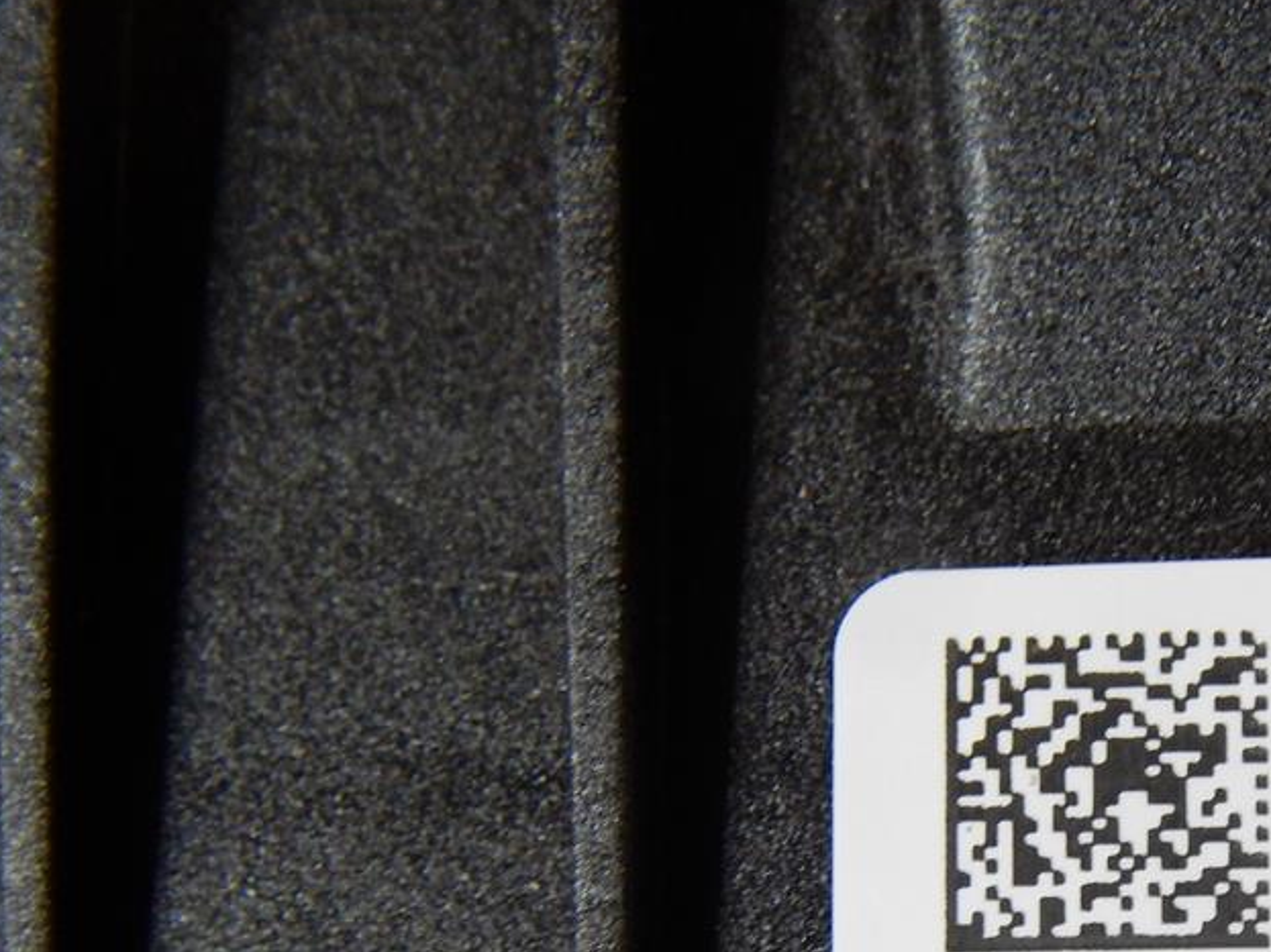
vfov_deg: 12.9
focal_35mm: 113
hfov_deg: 17.2
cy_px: 954
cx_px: 1161
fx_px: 4148
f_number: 3.8
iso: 400
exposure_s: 1/25
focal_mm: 9.7
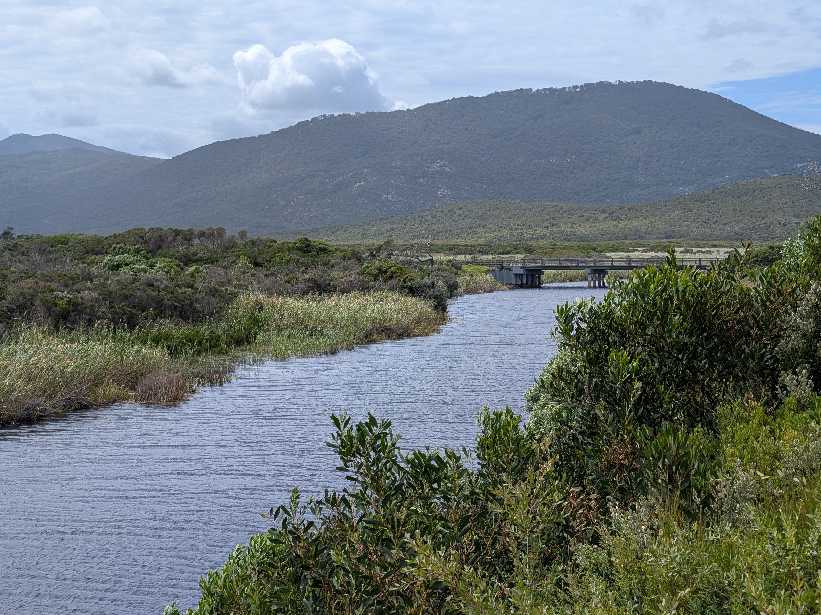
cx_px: 413
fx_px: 1186
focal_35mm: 50
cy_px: 314
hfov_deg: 38.2
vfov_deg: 29.1
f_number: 1.68
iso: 22
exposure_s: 1/1835
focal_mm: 6.9
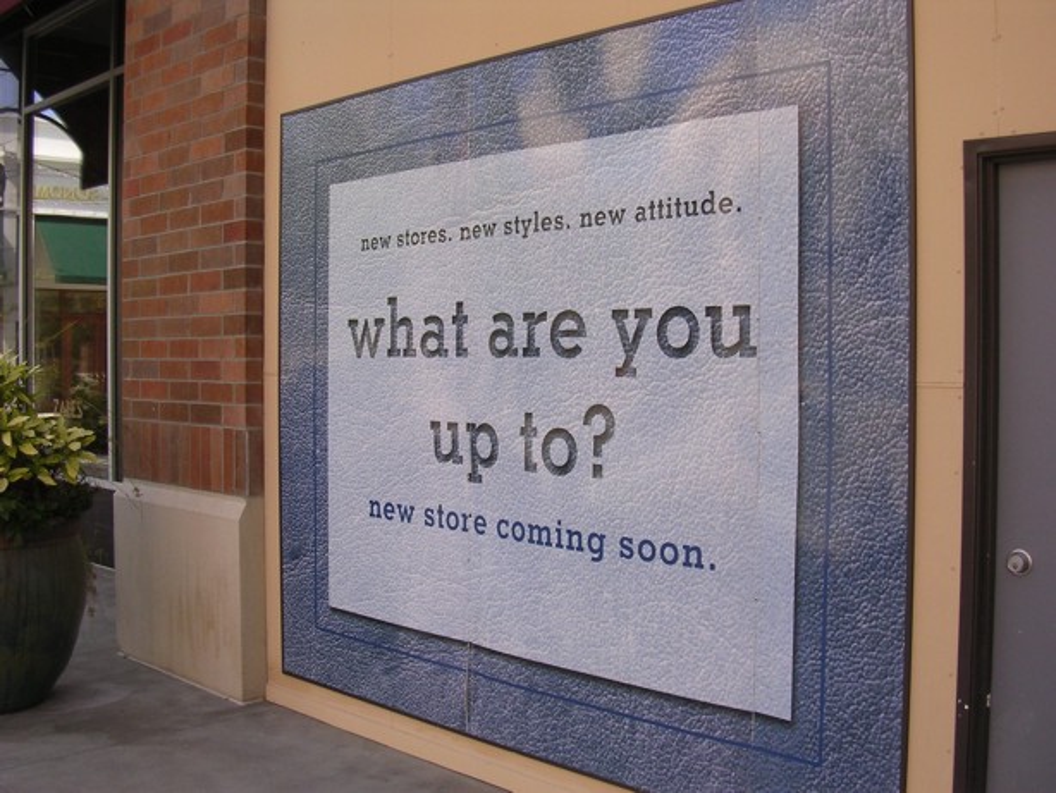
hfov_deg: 49.0
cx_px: 528
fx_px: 1160
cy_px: 396
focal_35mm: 38
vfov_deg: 37.7
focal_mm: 5.8
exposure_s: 1/275
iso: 100
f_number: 2.8
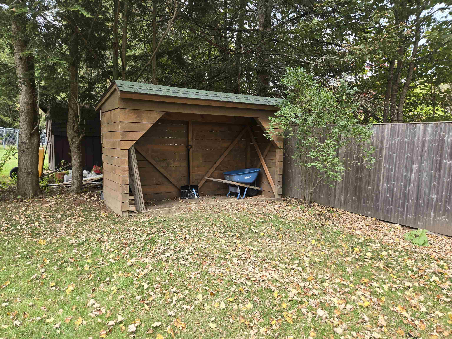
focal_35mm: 23
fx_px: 300
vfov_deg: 58.9
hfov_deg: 73.9
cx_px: 226
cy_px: 170
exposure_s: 1/180
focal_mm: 5.4
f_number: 1.8
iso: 50
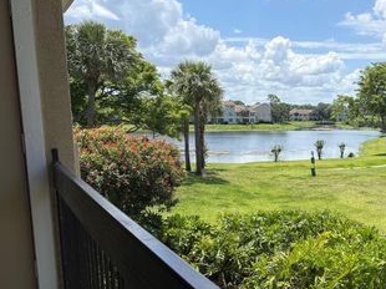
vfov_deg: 33.8
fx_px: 468
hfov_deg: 43.6
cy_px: 205
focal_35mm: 42
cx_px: 281
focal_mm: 5.96
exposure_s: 1/2865
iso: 50
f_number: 1.6
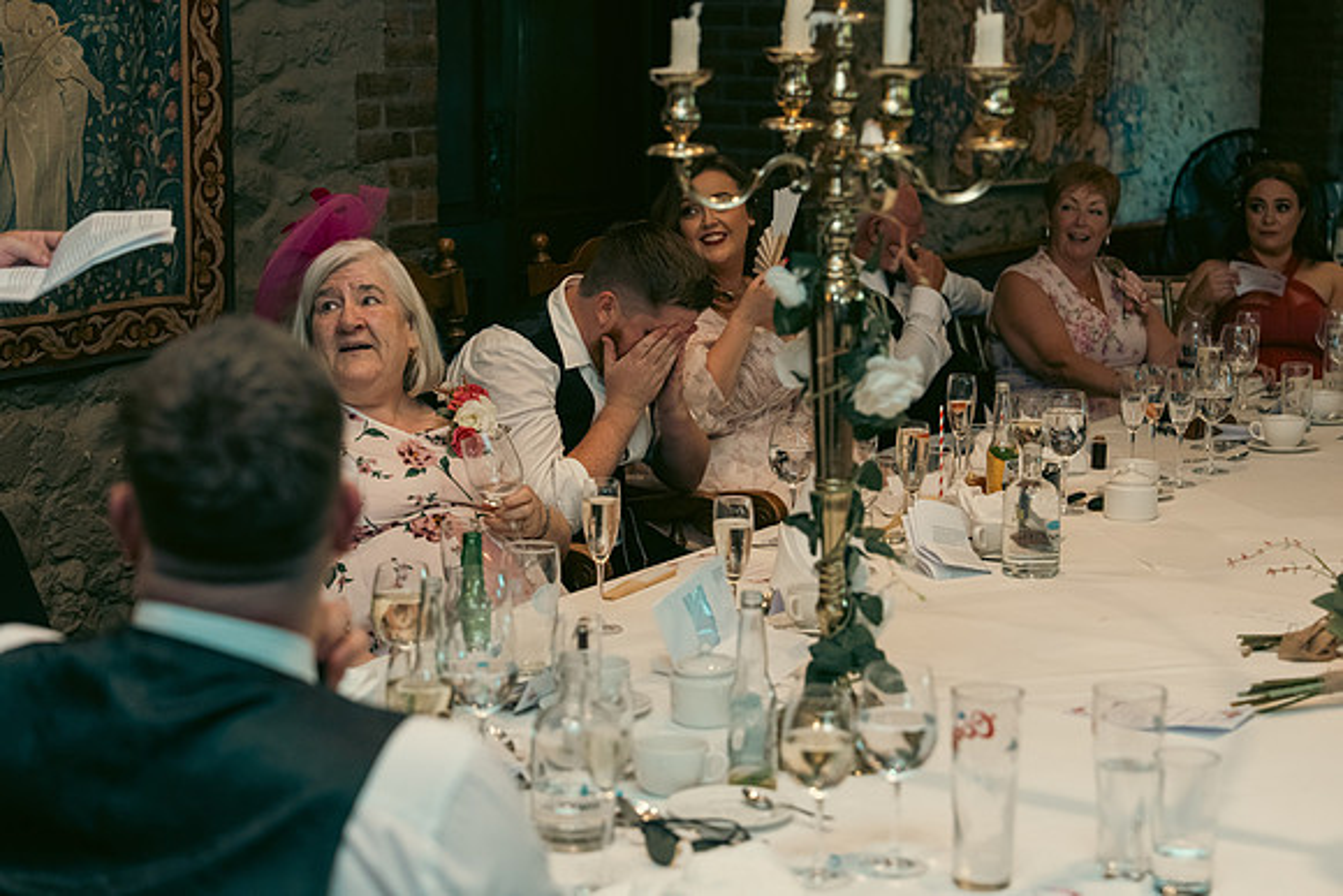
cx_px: 672
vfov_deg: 19.5
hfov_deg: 28.8
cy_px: 448
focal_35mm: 70
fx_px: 2612
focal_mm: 70
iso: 2500
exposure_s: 1/160
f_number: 3.5
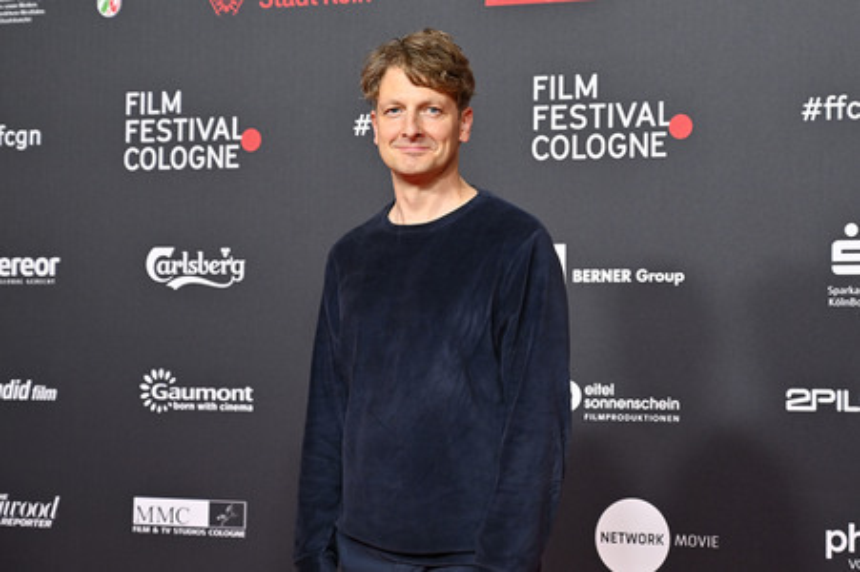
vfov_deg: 19.4
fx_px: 1671
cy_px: 286
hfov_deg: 28.9
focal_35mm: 70
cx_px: 430
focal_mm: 70
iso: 1000
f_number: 5
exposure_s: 1/200
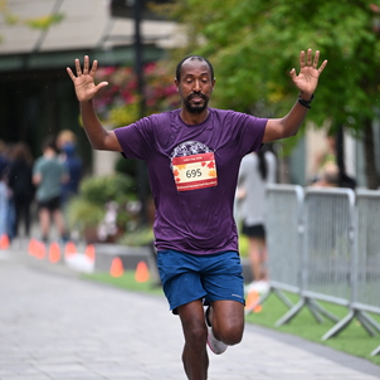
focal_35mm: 310
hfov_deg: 5.7
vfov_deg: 5.6
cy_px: 244
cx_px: 204
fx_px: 3850
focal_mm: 200
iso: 1250
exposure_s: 1/1600
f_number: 2.8
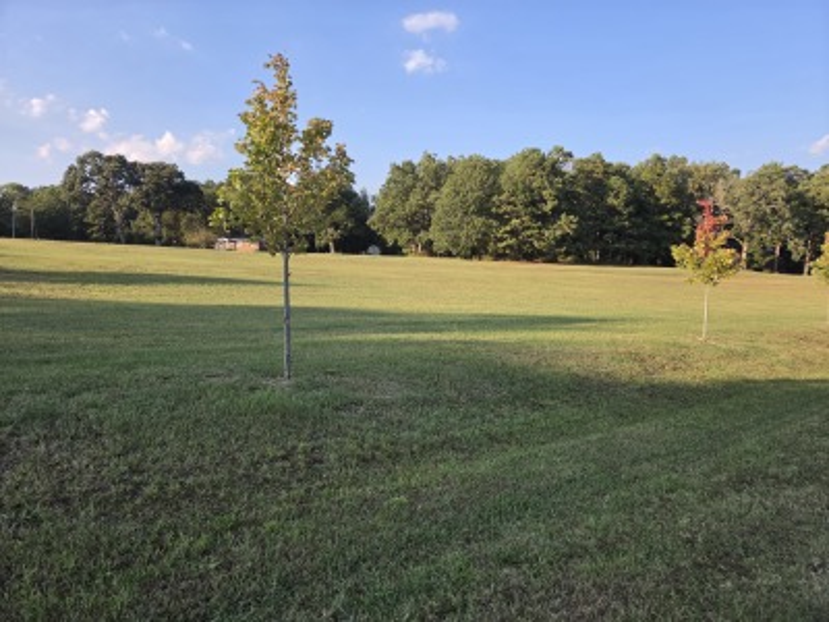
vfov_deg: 58.9
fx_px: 551
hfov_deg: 73.9
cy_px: 311
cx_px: 414
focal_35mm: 23
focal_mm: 5.4
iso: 80
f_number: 1.8
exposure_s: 1/1804
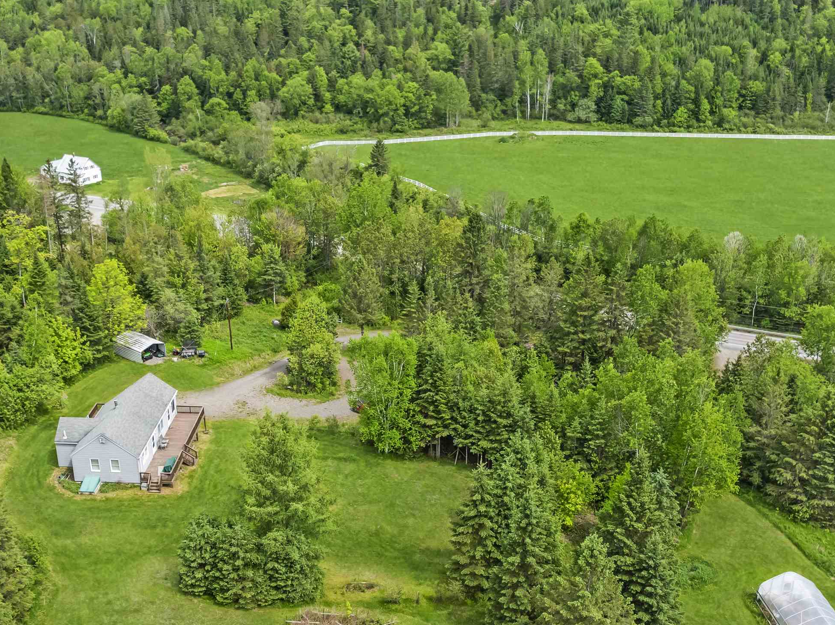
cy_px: 336
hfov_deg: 49.0
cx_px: 391
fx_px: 916
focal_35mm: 38
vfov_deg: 37.7
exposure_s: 1/2000
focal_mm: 12.29
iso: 100
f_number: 2.8
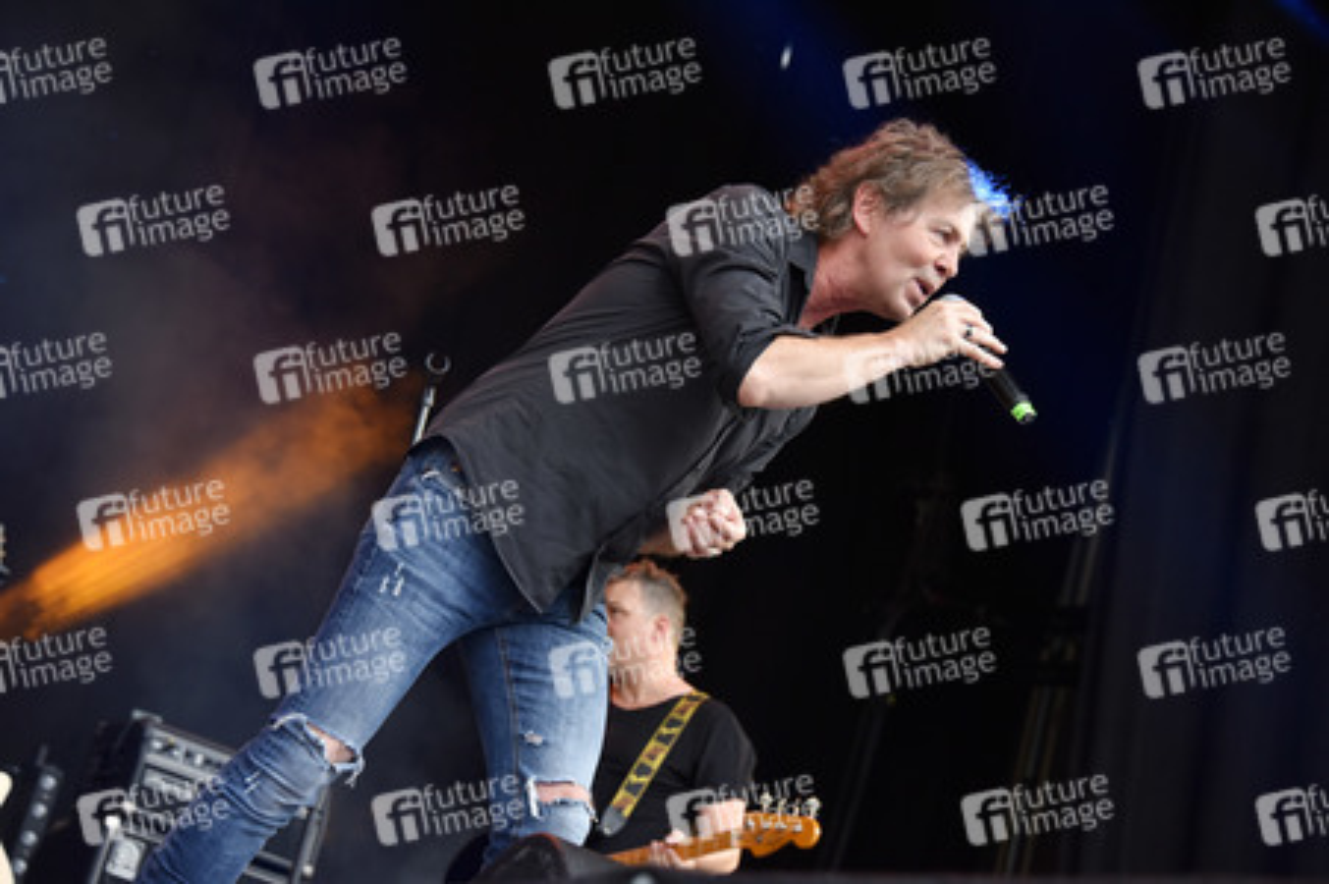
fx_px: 3689
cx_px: 664
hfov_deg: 20.4
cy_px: 442
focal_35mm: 100
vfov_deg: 13.7
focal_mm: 100
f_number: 6.3
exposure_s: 1/250
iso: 1000
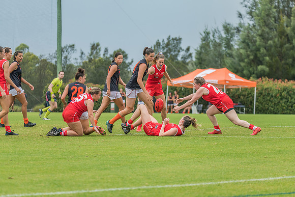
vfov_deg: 8.1
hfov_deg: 12.1
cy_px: 98
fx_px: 1393
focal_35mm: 170
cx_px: 148
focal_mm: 170
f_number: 5.6
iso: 500
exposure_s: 1/1250
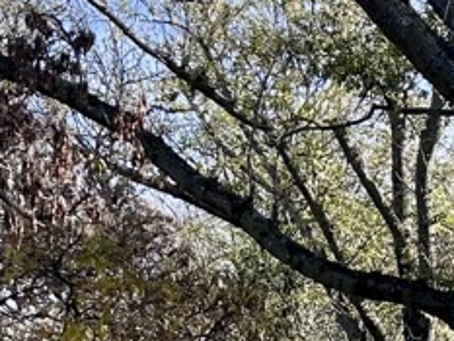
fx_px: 1876
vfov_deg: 9.5
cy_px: 731
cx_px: 534
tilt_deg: -0.3
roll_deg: +1.8
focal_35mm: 143
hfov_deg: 13.4
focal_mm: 5.7
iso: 50
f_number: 1.5
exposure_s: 1/1089
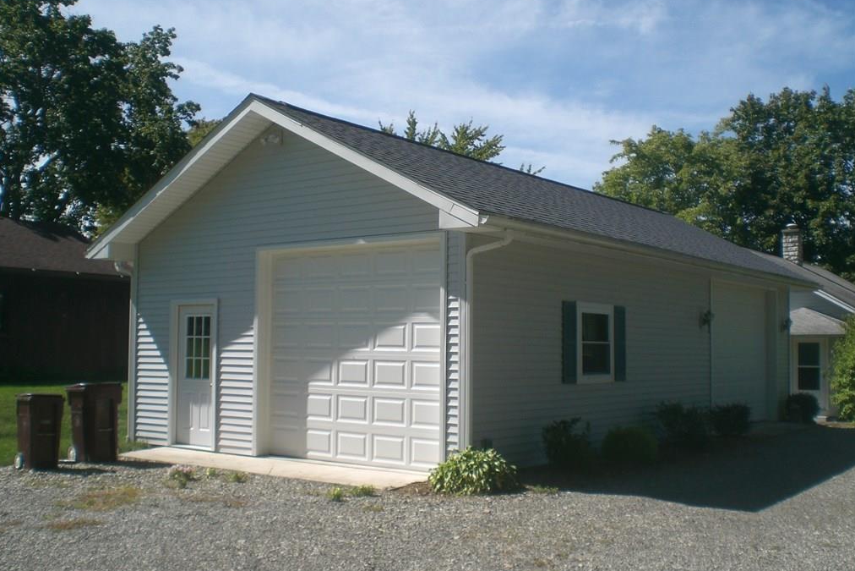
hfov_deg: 48.5
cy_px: 312
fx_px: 950
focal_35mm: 40
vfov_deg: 33.4
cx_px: 426
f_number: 4.4
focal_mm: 6.3
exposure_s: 1/500
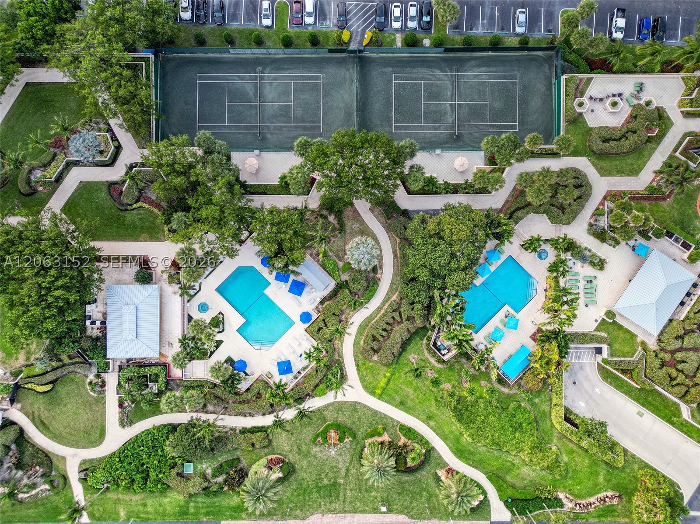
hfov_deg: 71.6
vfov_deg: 56.8
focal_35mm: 24
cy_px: 262
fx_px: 485
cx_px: 350
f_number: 1.7
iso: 150
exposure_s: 1/400
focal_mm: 6.7
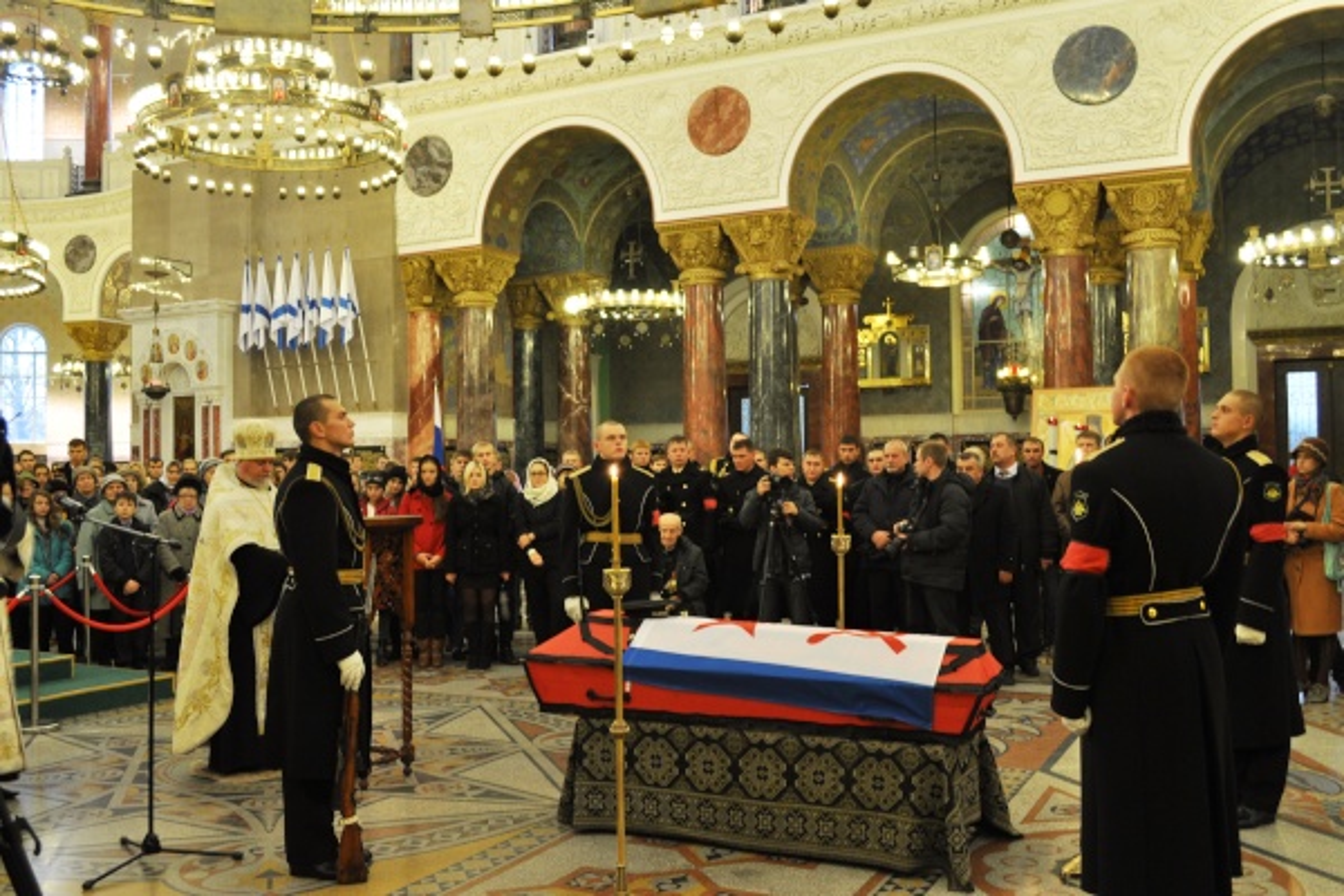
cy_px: 448
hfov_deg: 57.2
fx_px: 1232
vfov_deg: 40.0
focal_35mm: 33
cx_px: 672
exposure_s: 1/5
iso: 400
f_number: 5.6
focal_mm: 22
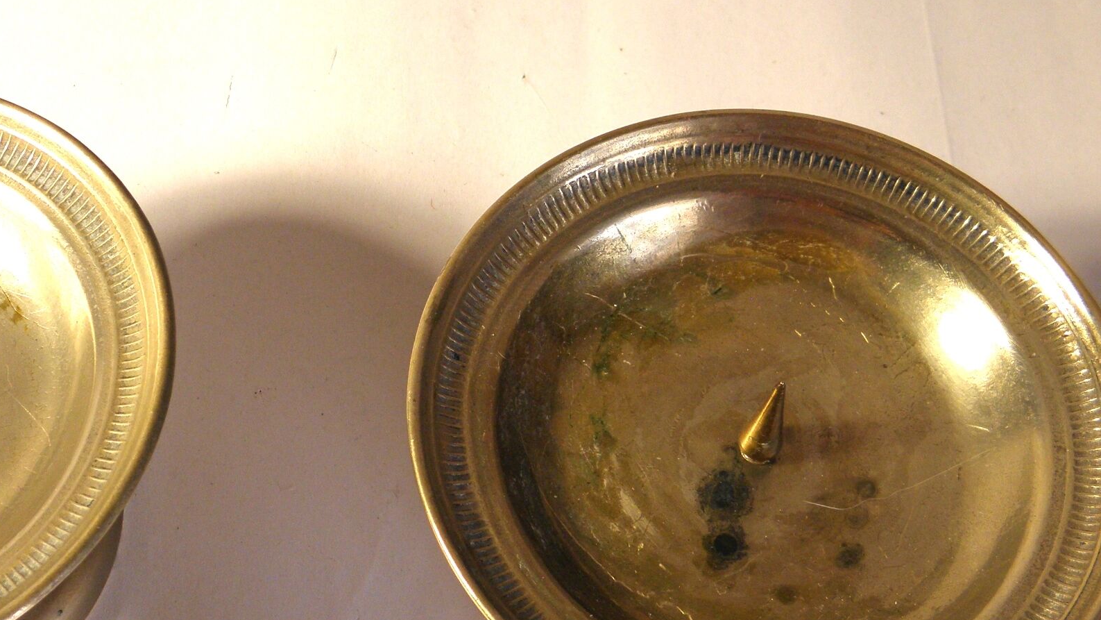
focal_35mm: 58
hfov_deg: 35.6
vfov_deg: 20.7
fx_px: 1693
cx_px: 346
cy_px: 353
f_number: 3.6
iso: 100
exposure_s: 1/50
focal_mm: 5.9
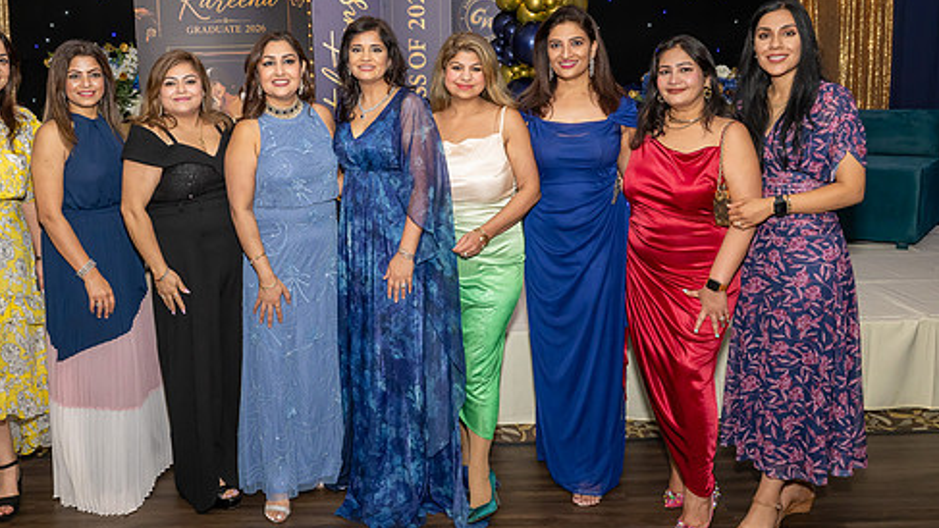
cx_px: 374
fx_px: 871
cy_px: 184
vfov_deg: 33.5
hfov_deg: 56.2
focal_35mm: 35
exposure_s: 1/250
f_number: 9
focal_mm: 26
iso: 1000
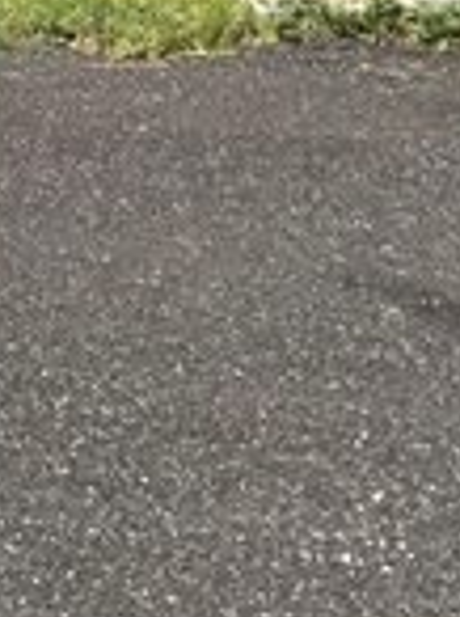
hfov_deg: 11.5
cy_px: -344
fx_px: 2115
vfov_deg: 15.2
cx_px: -354
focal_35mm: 119
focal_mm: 5.7
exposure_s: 1/4630
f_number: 1.5
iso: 50
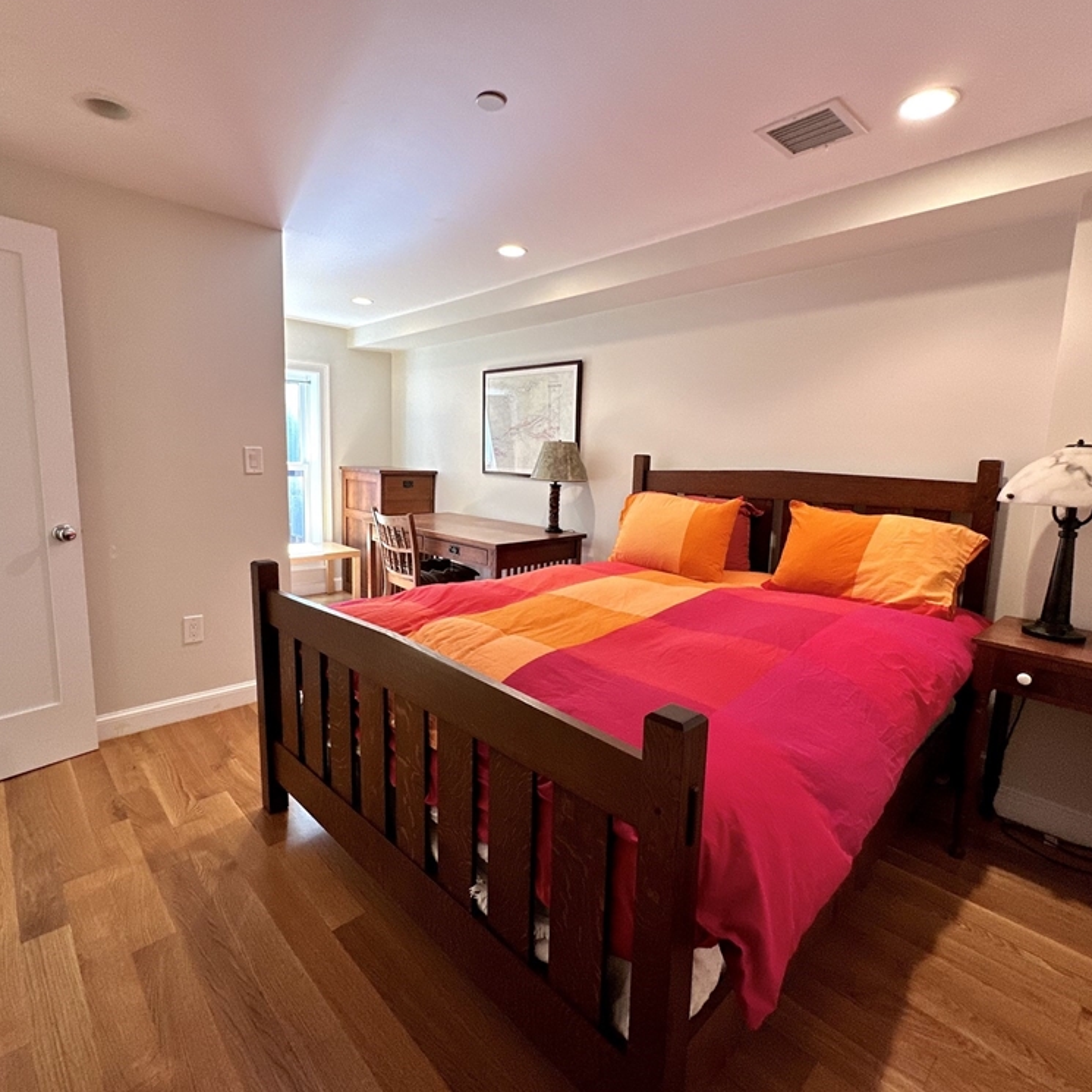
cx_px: 528
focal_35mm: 17
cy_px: 541
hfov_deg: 83.9
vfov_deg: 84.0
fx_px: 607
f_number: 2.2
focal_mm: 2.22
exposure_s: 1/120
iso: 250
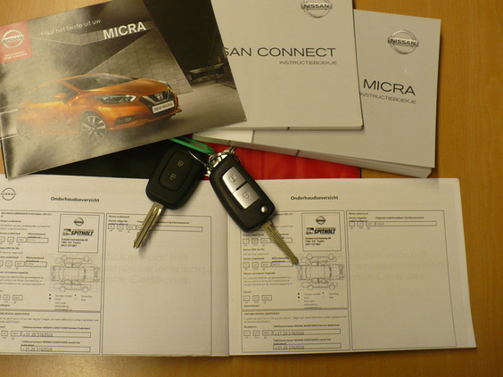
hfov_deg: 44.7
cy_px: 169
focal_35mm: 42
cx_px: 228
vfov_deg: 34.3
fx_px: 610
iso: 160
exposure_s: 1/30
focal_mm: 6.1
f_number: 2.8
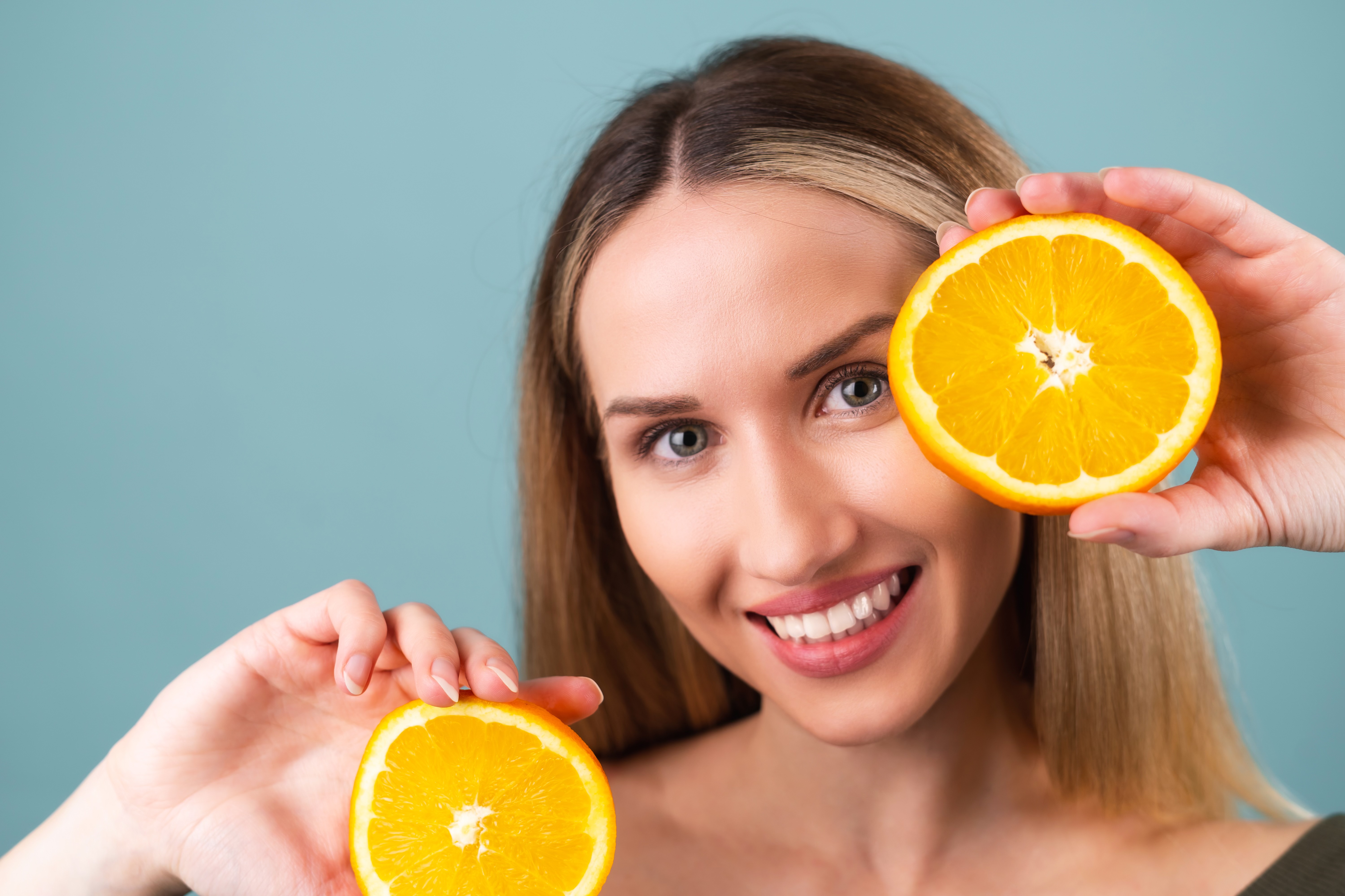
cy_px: 448
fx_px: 1868
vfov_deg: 27.0
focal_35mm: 50
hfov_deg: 39.6
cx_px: 672
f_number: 4
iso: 100
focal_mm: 50
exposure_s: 1/125
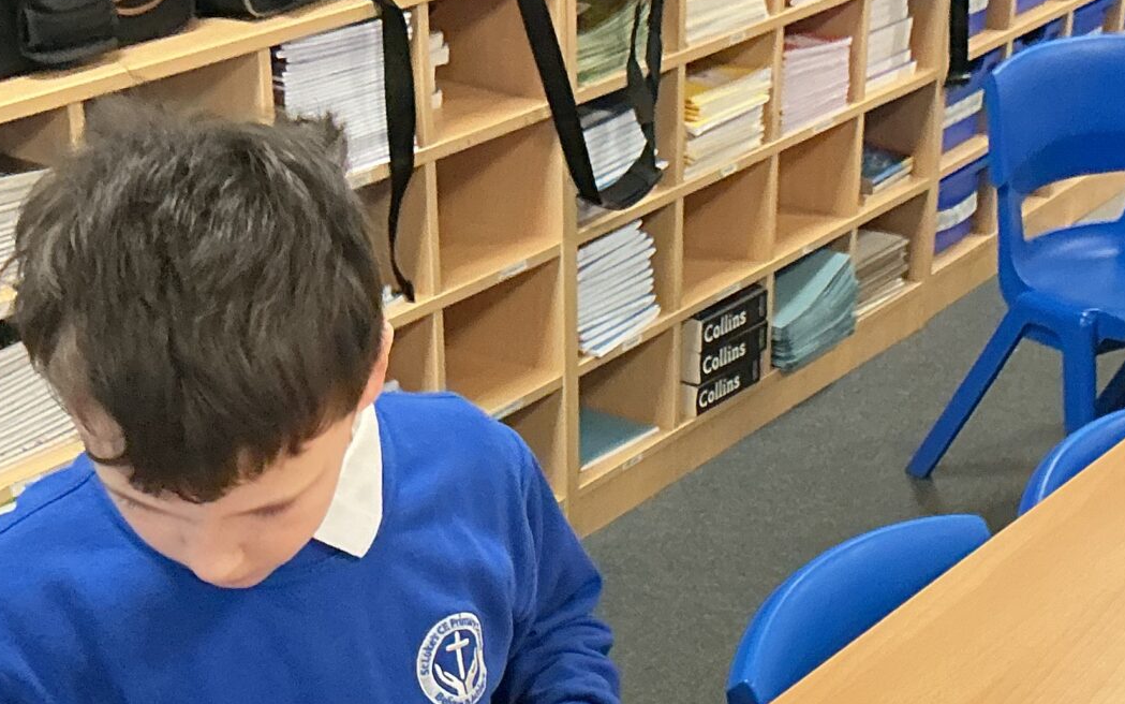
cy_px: 877
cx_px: 695
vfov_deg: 16.6
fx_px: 2300
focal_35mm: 75
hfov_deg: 27.4
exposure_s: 1/60
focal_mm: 3
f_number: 1.8
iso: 100
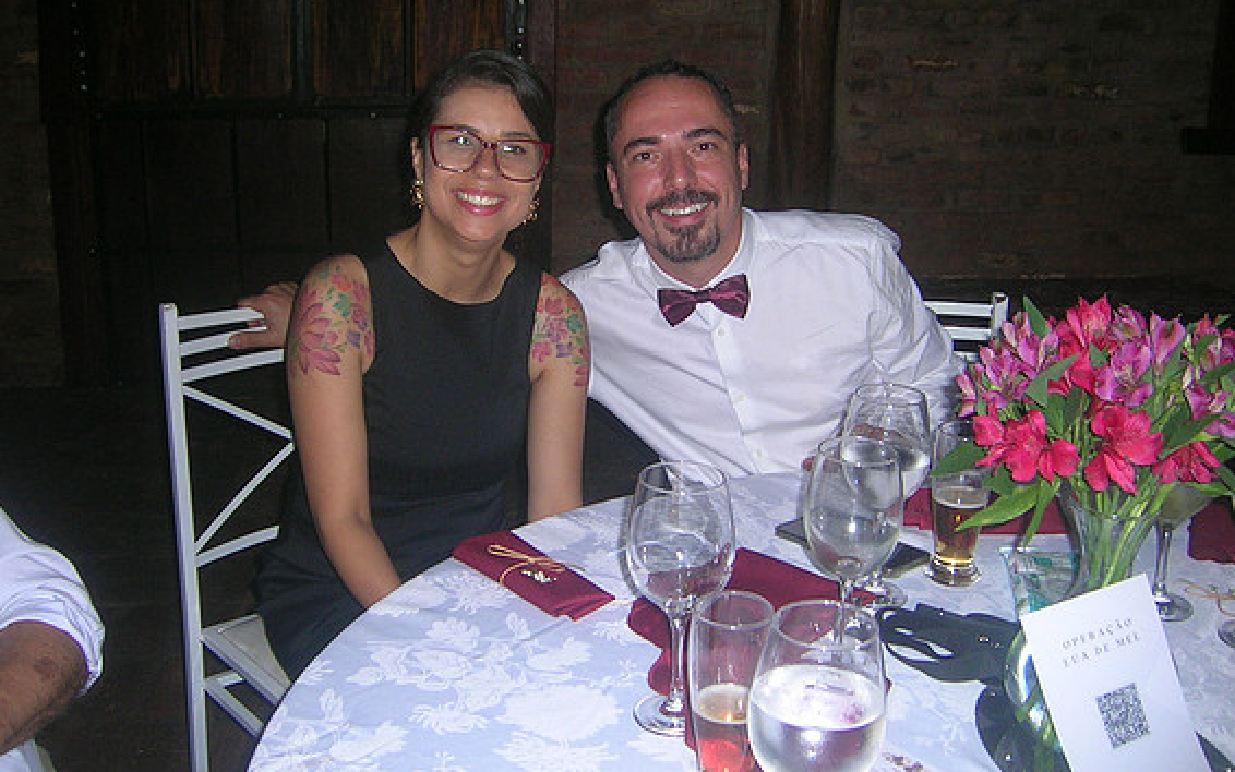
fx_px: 1279
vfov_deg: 33.5
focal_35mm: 38
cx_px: 615
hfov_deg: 51.5
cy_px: 324
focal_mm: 5.4
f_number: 2.8
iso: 84
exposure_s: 1/60.1
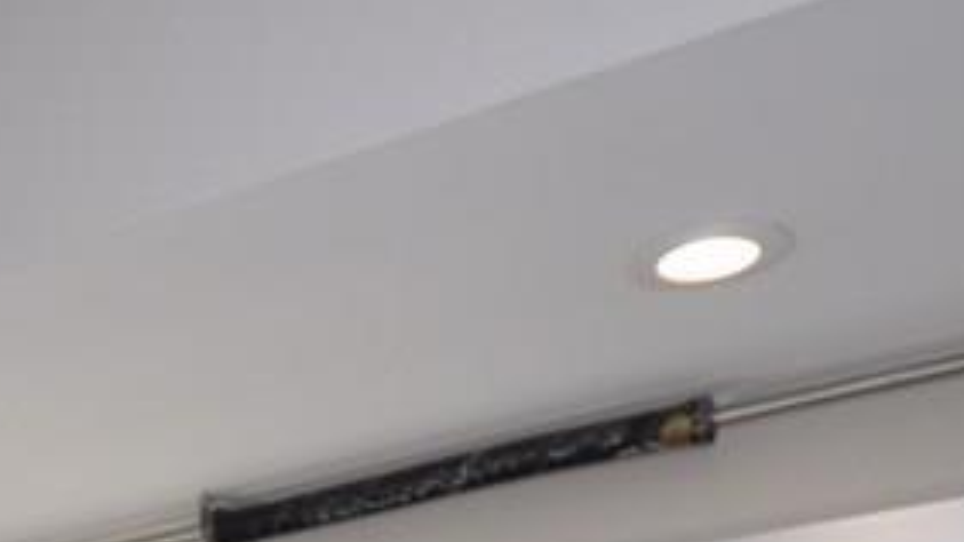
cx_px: -165
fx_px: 1866
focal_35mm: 73
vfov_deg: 13.8
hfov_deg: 26.1
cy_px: 1118
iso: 200
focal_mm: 12
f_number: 4
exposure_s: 1/200
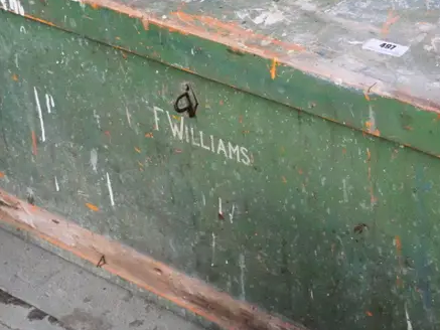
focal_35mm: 103
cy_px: 139
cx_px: 322
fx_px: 1310
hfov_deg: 19.0
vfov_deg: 14.4
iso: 6400
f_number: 4.2
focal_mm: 22
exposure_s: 1/500
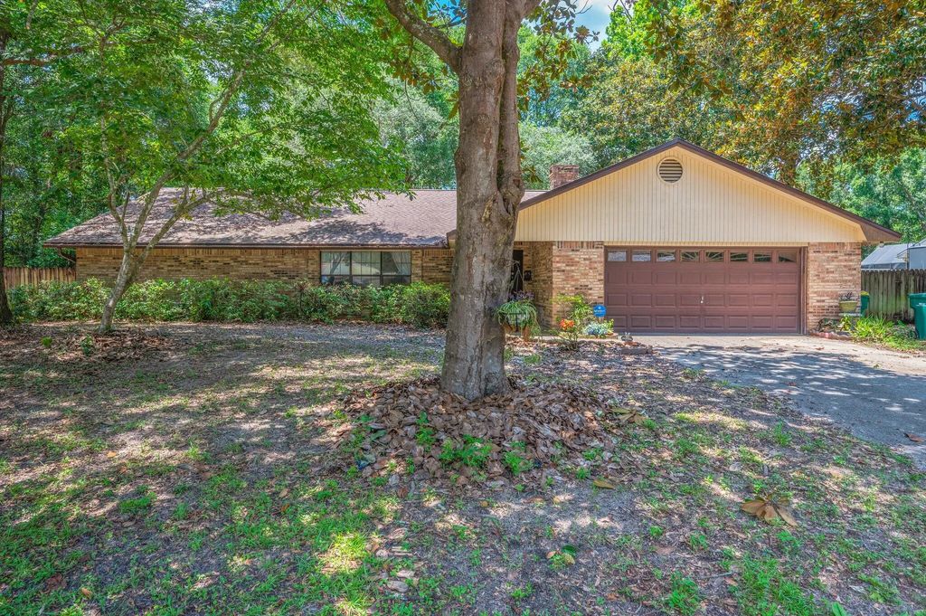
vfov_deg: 59.4
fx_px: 540
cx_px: 463
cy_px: 308
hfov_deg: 81.2
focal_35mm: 21
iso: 100
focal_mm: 21
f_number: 9
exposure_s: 1/80
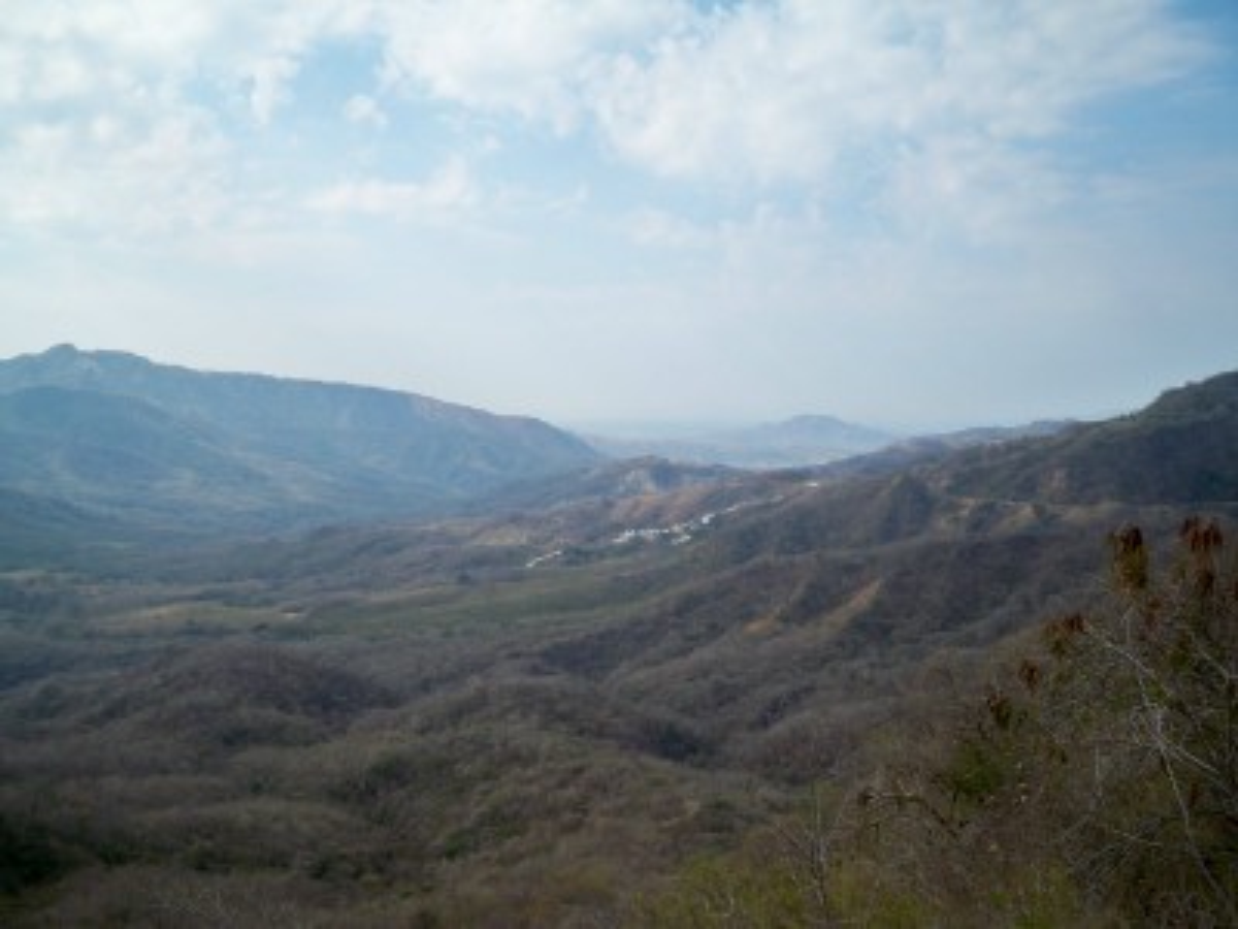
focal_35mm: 35
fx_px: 1252
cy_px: 464
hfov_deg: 52.6
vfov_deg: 40.7
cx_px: 619
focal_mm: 6.3
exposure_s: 1/400
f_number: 4.7
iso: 64
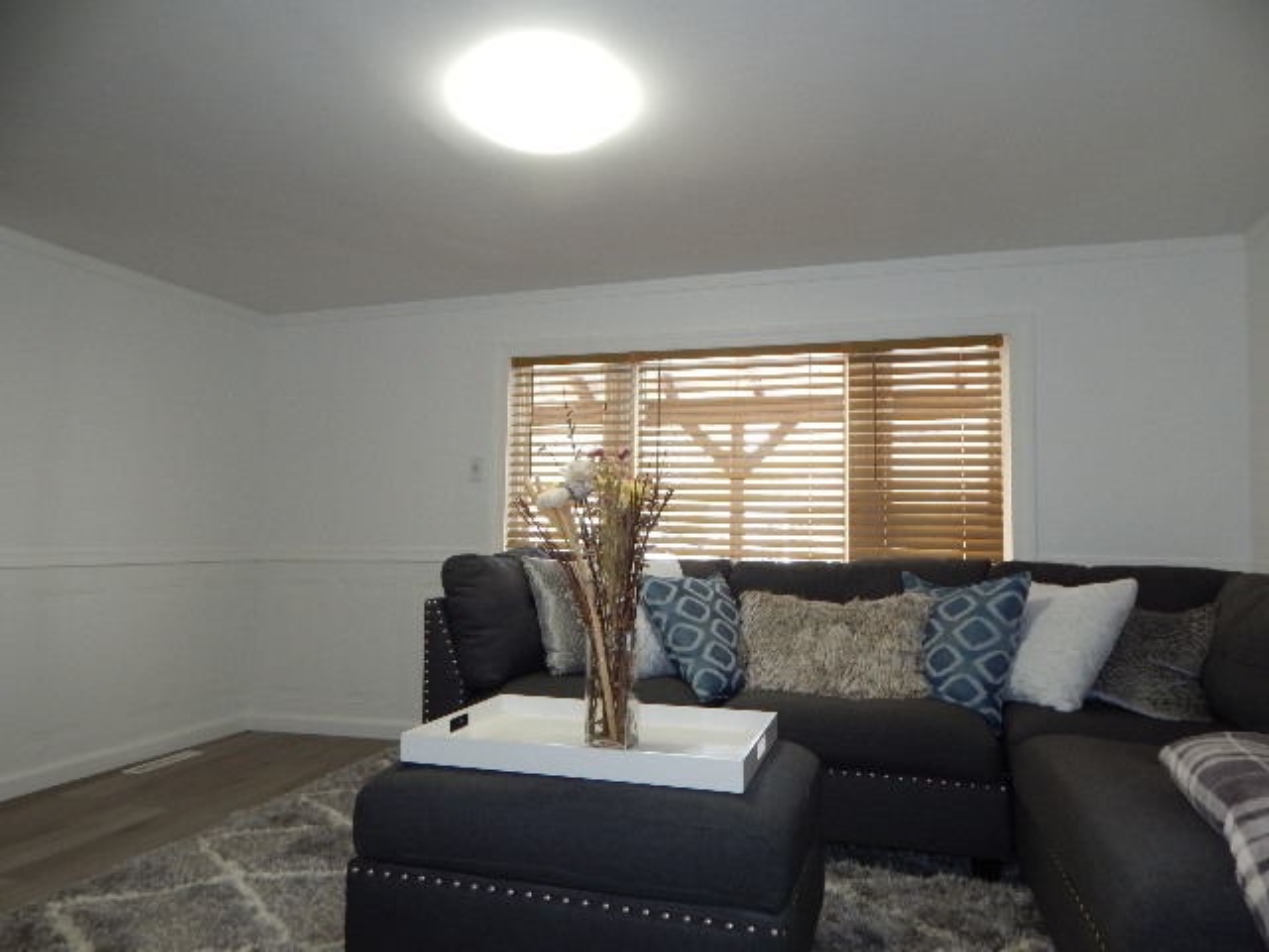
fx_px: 807
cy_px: 476
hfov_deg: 76.4
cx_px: 634
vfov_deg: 61.1
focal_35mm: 22
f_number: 3
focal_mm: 4
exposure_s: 1/30
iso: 140
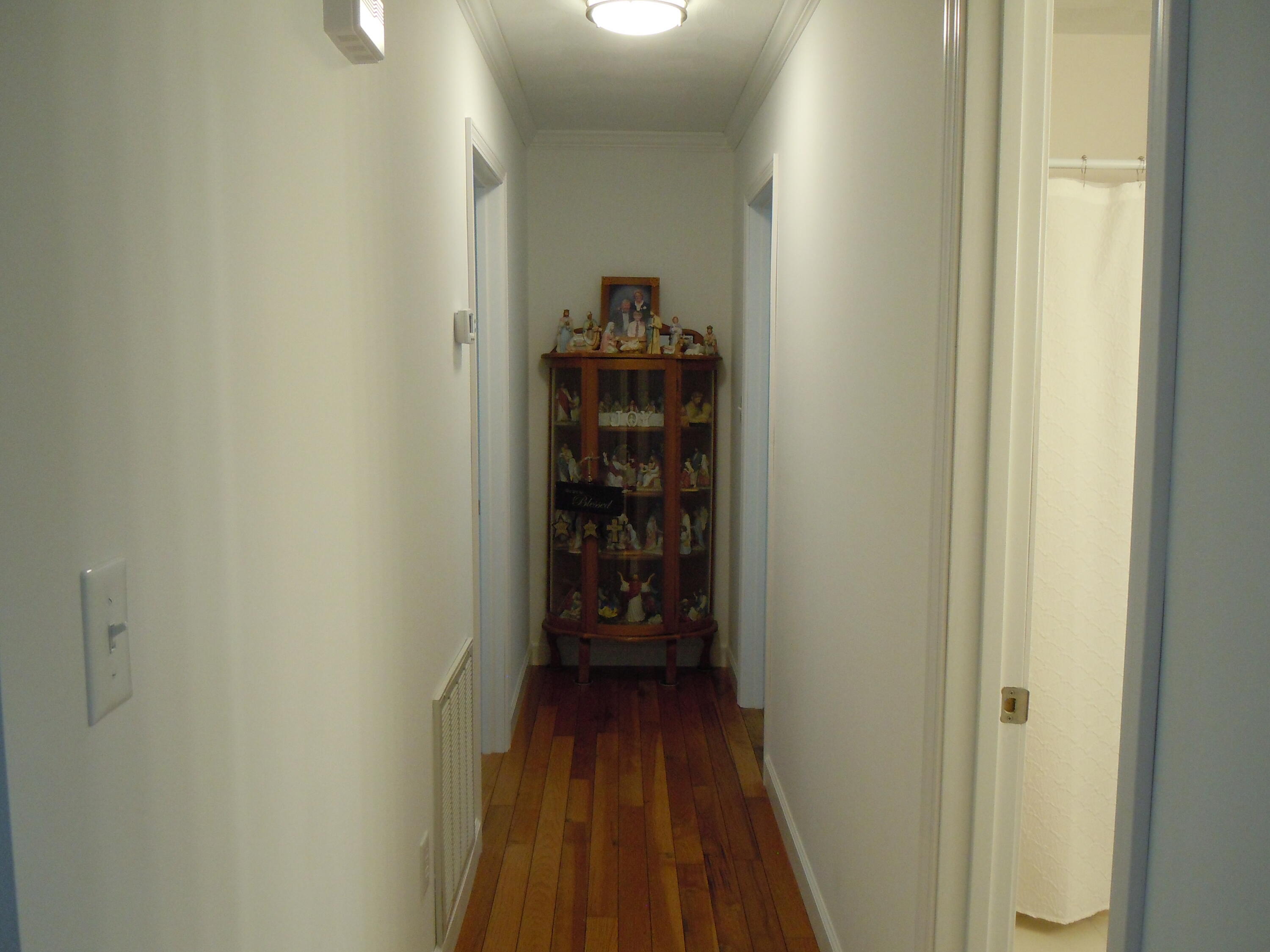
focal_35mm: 30
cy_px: 476
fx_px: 1101
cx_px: 635
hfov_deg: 60.0
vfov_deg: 46.8
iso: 400
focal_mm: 5.4
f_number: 3.5
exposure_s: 1/50
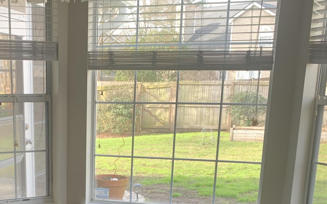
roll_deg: +0.0
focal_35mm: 58
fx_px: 517
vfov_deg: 21.3
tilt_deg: -14.6
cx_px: 67
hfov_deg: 34.1
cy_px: 219
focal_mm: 4.25
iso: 50
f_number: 1.8
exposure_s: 1/121
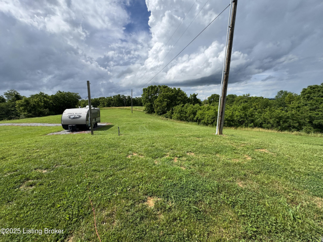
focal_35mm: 14
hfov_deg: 102.1
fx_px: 131
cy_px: 121
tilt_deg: -8.0
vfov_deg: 85.7
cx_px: 162
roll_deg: +2.4
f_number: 2.2
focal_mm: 2.22
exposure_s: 1/2208
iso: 50
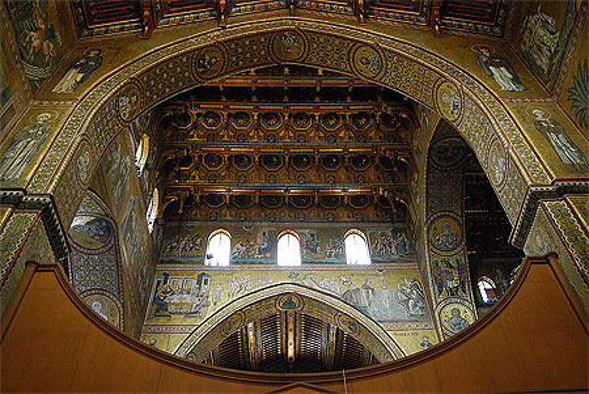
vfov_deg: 40.1
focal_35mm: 33
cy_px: 197
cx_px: 294
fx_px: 540
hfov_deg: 57.2
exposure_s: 1/10
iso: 1600
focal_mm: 22
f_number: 3.8
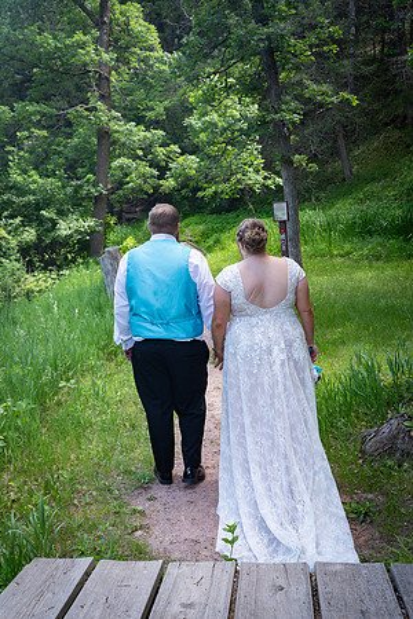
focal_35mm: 38
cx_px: 206
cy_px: 310
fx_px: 654
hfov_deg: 35.1
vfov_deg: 50.7
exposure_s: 1/125
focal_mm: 38
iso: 100
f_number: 5
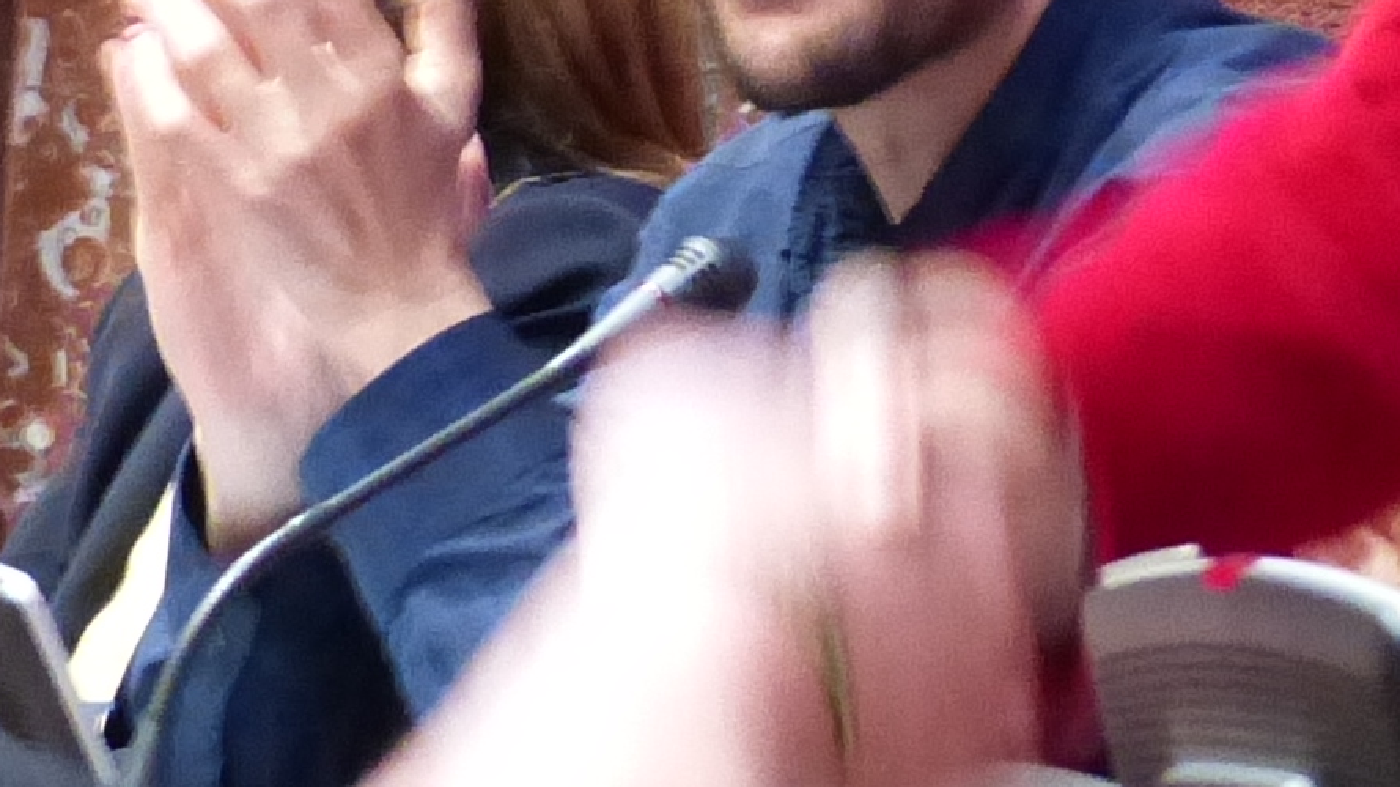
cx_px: 722
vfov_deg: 3.6
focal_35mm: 338
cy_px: -512
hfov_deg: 6.4
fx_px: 12544
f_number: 2.8
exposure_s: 1/30
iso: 800
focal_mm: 12.5
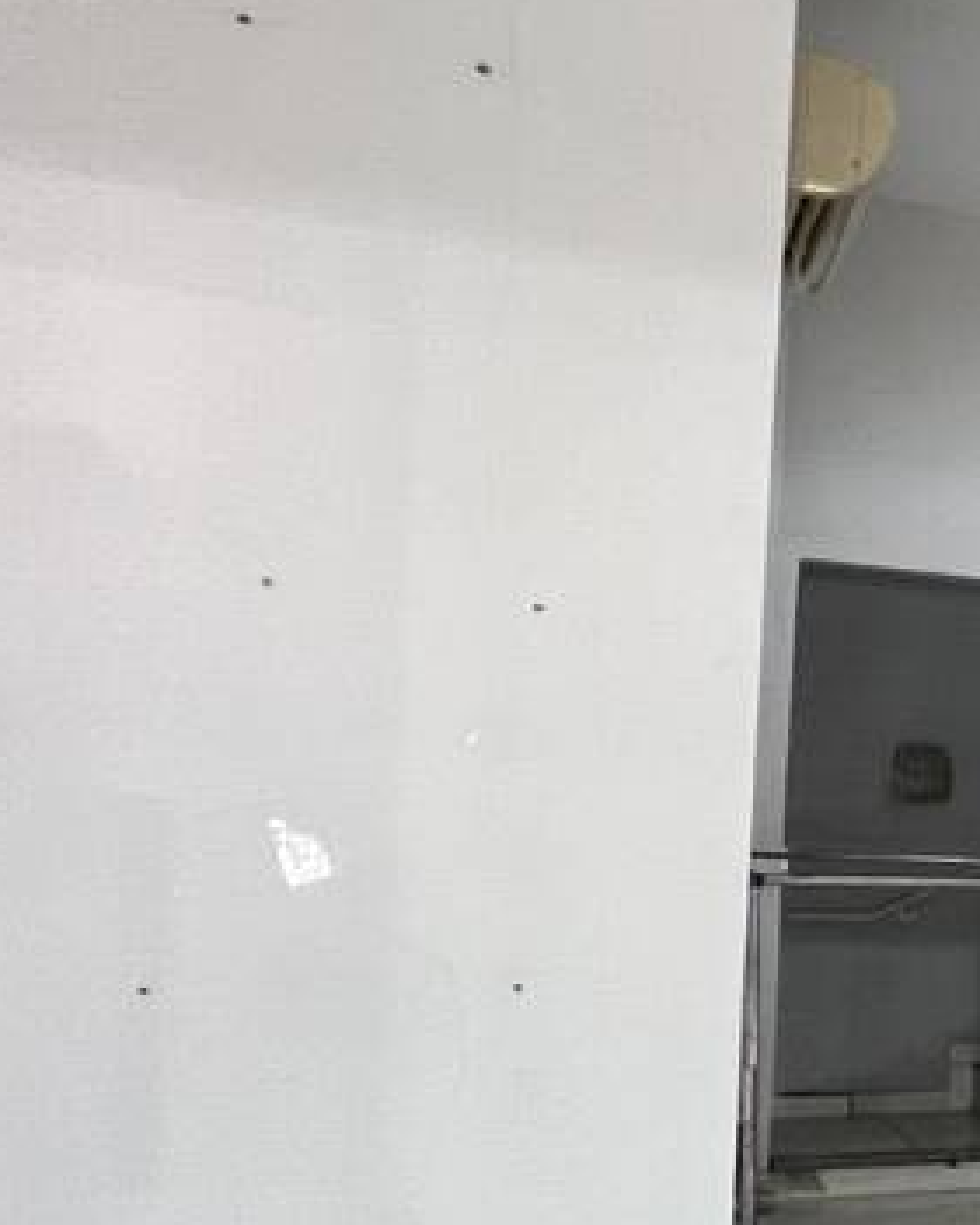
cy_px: 855
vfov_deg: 35.5
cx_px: 2434
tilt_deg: +1.2
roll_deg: -2.1
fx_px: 1884
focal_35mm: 52
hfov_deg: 14.6
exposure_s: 1/120
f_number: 1.8
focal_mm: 1.57
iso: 160
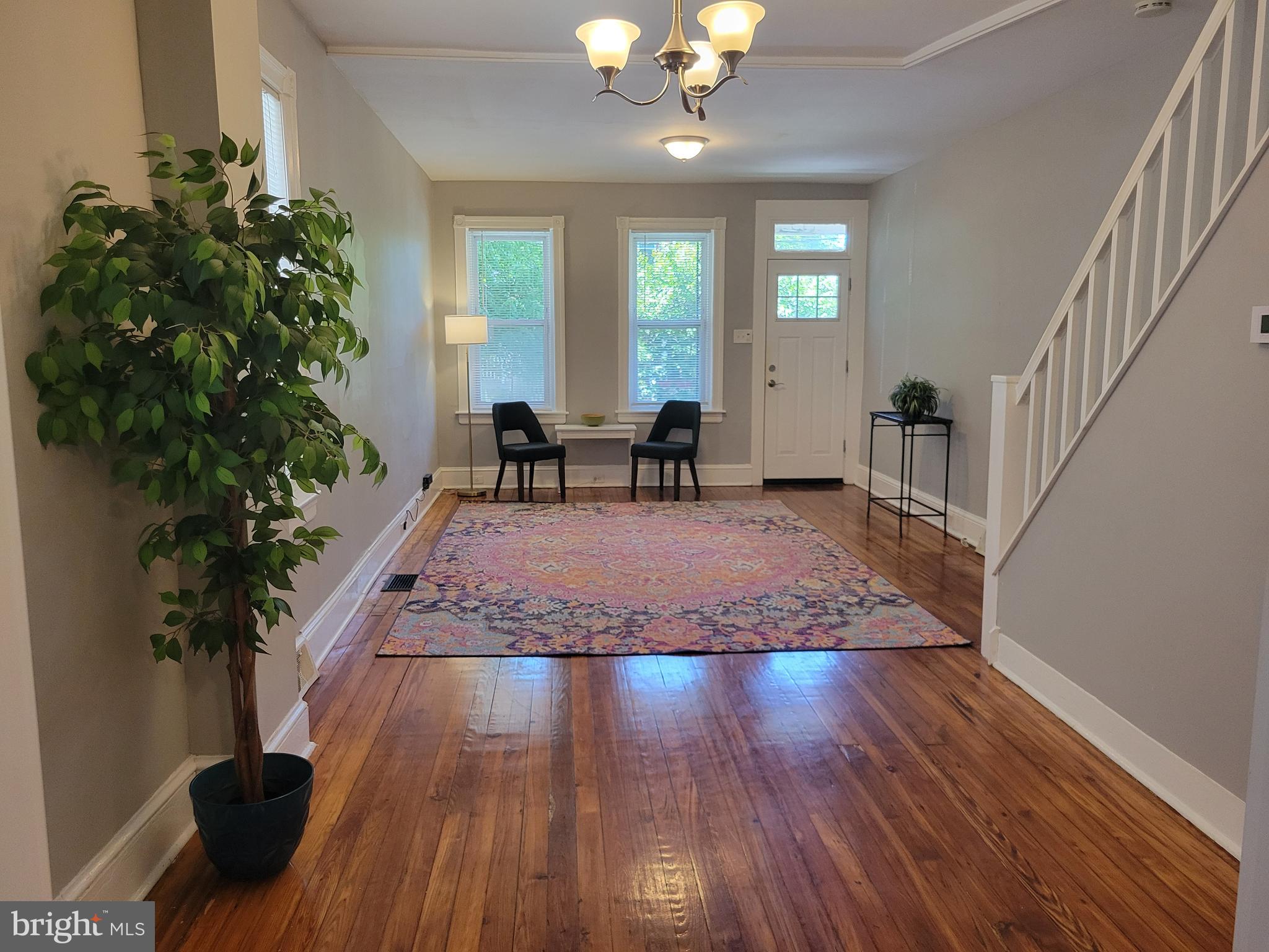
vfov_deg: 53.1
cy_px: 476
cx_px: 634
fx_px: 953
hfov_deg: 67.3
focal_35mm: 26
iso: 320
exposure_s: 1/120
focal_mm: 5.4
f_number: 1.8
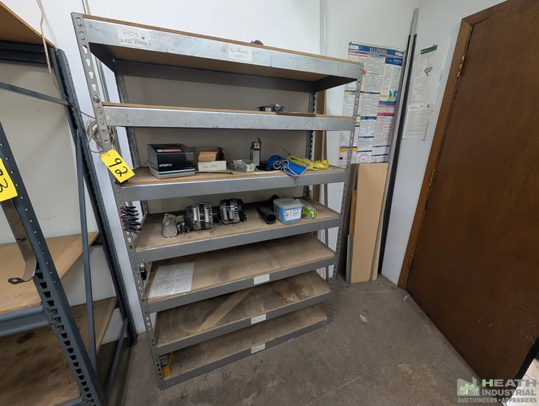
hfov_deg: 110.4
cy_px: 203
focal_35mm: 12
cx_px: 270
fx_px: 187
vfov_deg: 94.7
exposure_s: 1/24
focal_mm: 2.02
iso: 76
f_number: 1.7
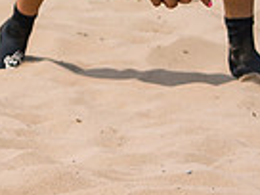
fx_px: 2464
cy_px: -54
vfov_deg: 4.5
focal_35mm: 328
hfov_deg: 5.8
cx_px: -381
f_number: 4
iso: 200
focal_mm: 44
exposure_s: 1/2500
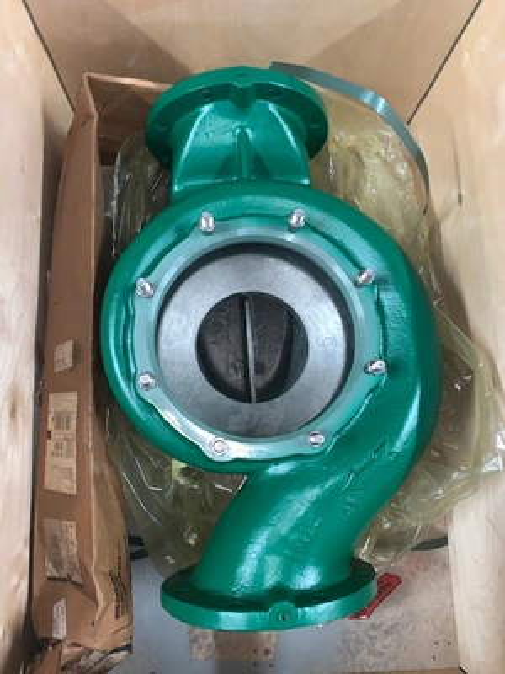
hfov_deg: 53.1
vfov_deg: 67.3
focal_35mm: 26
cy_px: 337
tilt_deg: -78.6
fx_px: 506
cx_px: 252
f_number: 1.8
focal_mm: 4.25
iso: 64
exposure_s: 1/4
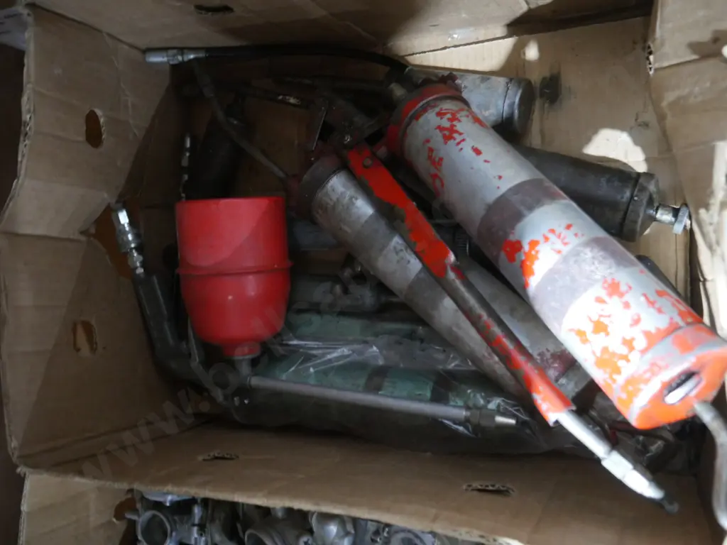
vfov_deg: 46.8
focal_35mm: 30
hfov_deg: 60.0
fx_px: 630
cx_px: 364
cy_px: 272
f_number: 3.6
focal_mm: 15
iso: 3200
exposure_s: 1/15
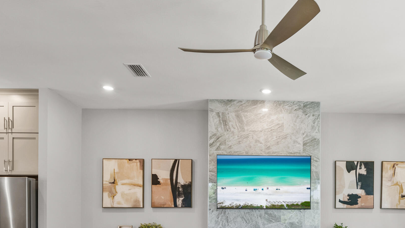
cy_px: 210
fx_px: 290
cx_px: 268
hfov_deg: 68.0
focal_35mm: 27
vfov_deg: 39.4
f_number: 7.1
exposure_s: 1/4
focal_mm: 14
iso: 320
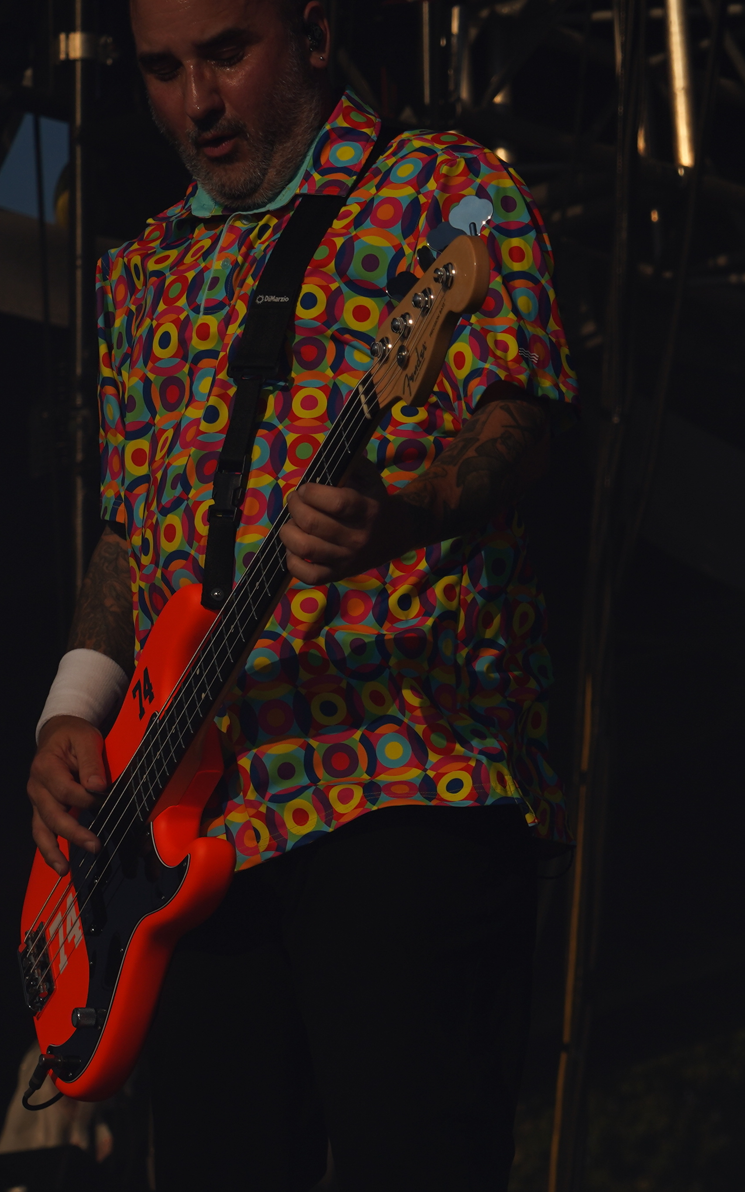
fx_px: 7568
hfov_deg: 5.6
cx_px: 562
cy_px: 519
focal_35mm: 233
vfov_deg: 9.0
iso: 100
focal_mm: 104
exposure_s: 1/1600
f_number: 8
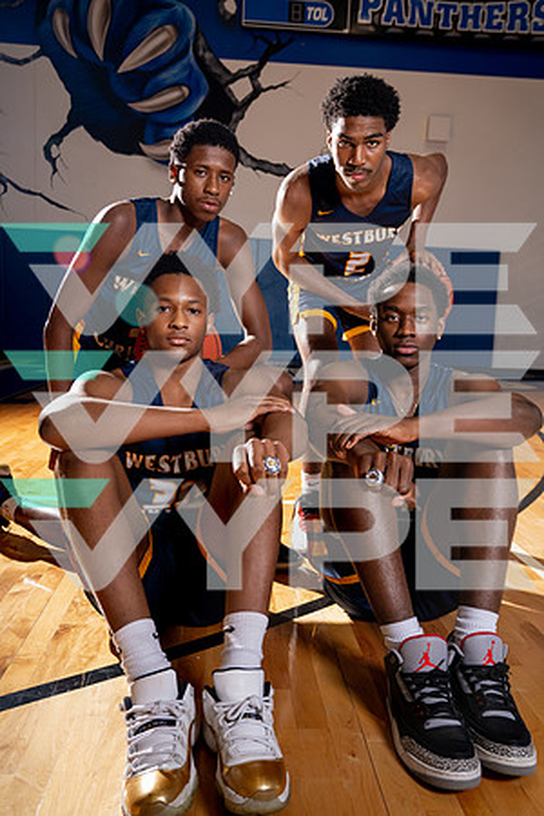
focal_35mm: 31
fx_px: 703
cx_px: 272
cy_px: 408
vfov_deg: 60.3
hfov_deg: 42.3
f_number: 5.6
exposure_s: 1/250
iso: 400
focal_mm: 31
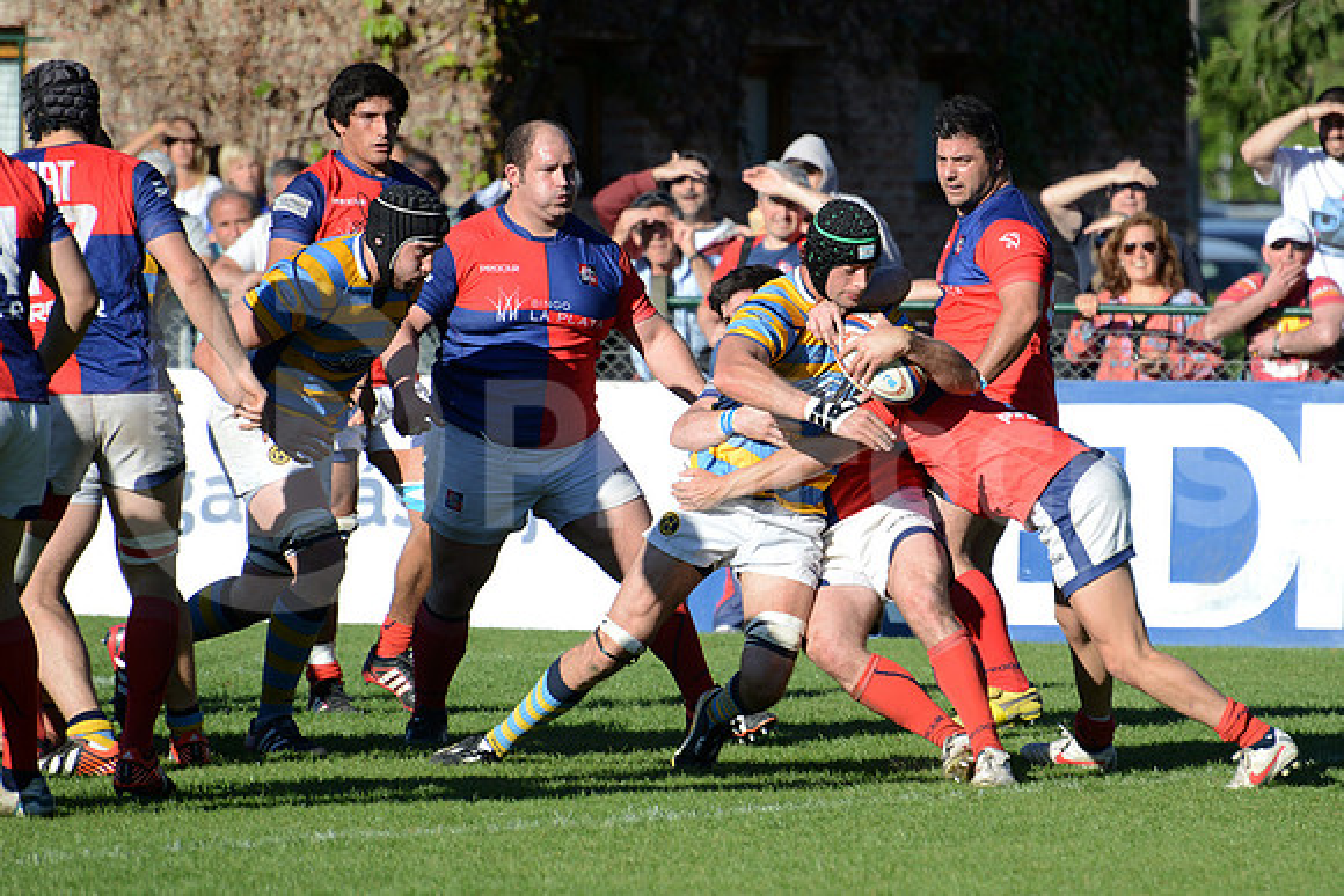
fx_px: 11202
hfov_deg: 6.9
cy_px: 448
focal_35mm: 300
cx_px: 672
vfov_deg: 4.6
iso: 320
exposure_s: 1/800
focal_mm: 300
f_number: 5.6
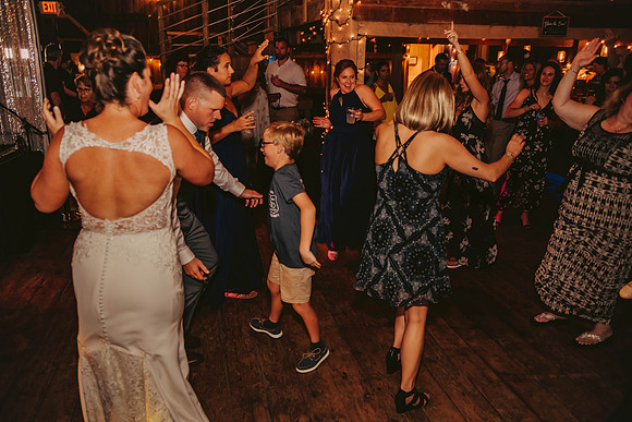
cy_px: 211
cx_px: 316
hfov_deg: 65.5
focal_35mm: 28
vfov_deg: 46.4
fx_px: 492
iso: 1600
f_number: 2.8
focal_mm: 28
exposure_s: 1/125
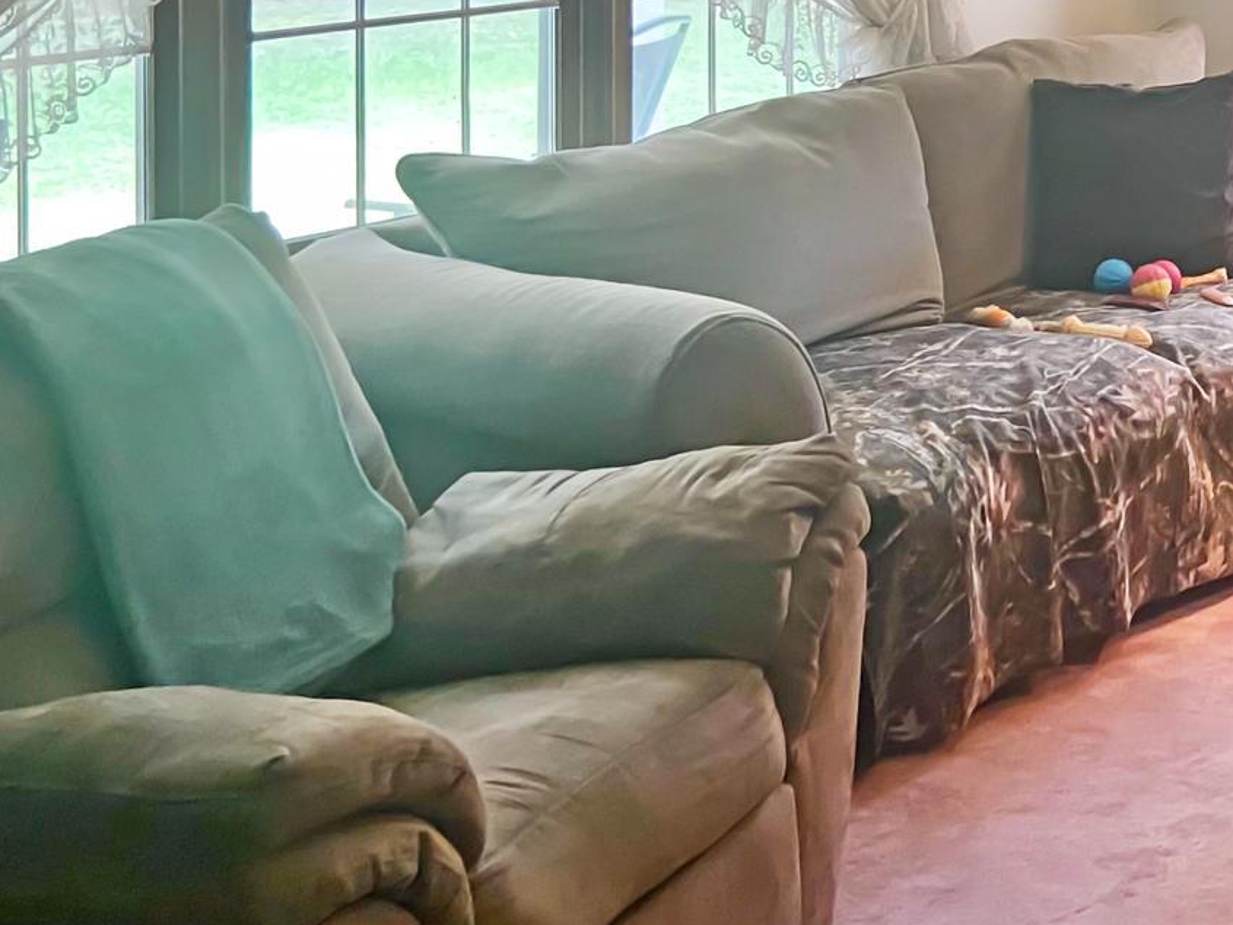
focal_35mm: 63
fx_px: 2244
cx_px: 1398
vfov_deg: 22.8
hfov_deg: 27.7
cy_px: 111
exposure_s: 1/60
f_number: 1.8
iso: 200
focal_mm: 4.25
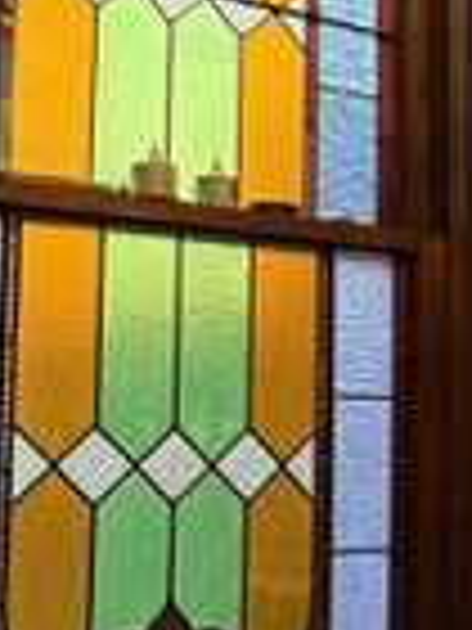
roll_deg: +1.0
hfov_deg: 16.1
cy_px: 315
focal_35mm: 82
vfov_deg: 23.8
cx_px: 760
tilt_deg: +7.0
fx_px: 1491
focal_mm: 6.76
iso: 125
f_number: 1.78
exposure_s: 1/120
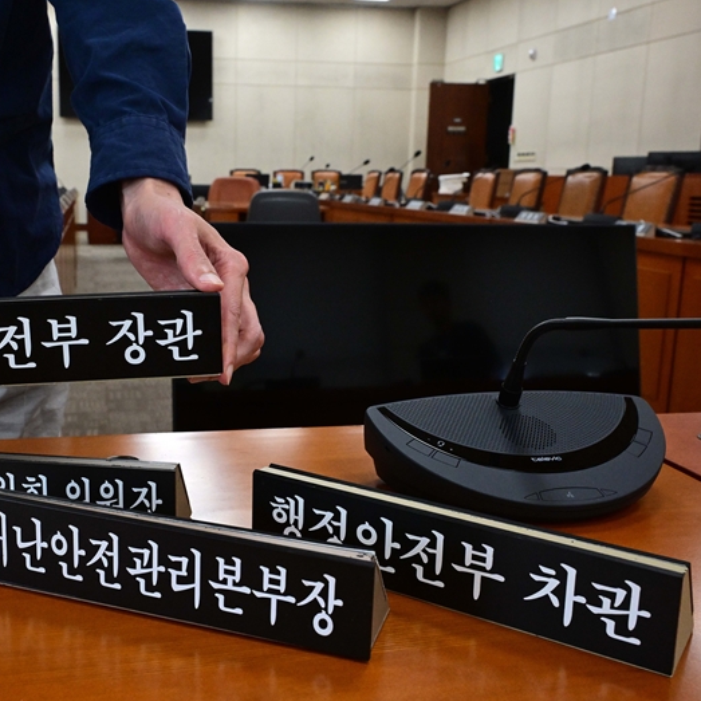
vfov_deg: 42.8
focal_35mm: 39
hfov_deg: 42.4
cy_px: 349
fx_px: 894
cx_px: 248
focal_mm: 30
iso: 5000
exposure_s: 1/125
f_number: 11
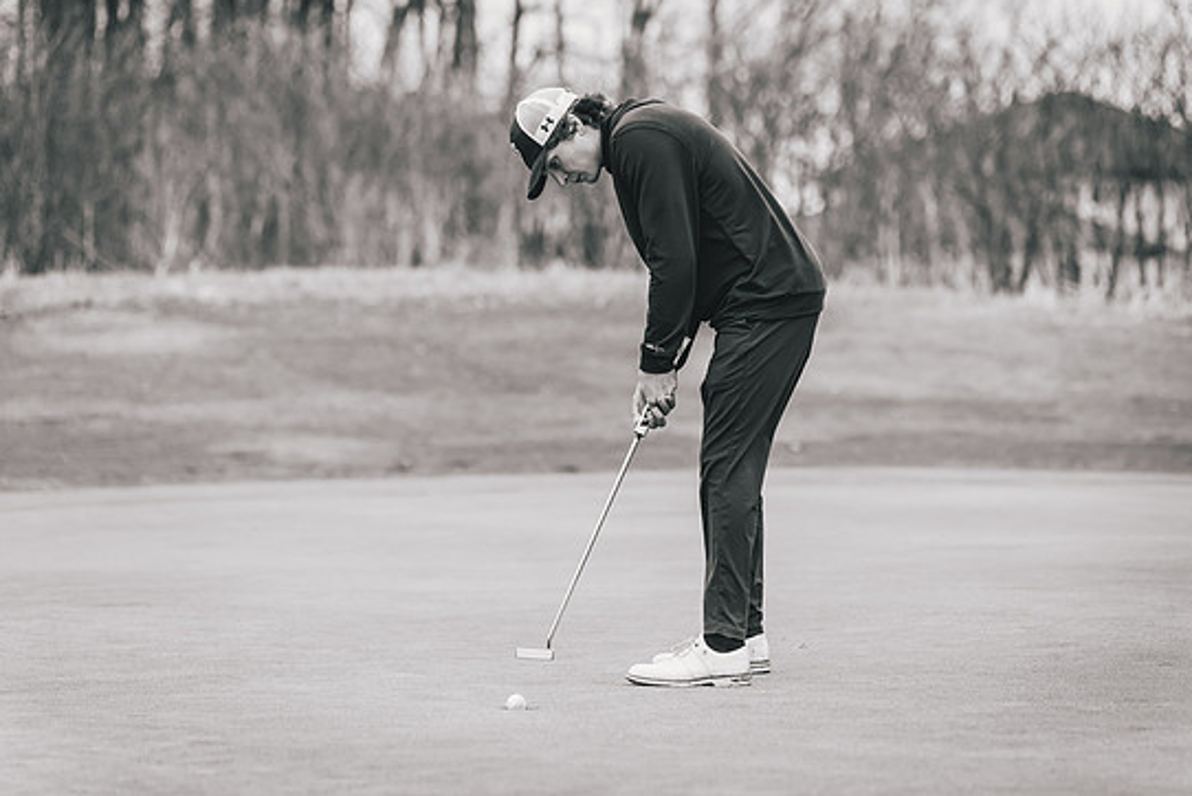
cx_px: 677
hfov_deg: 13.4
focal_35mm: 153
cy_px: 337
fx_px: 5068
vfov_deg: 9.0
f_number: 2.8
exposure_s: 1/4000
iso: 640
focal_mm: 119
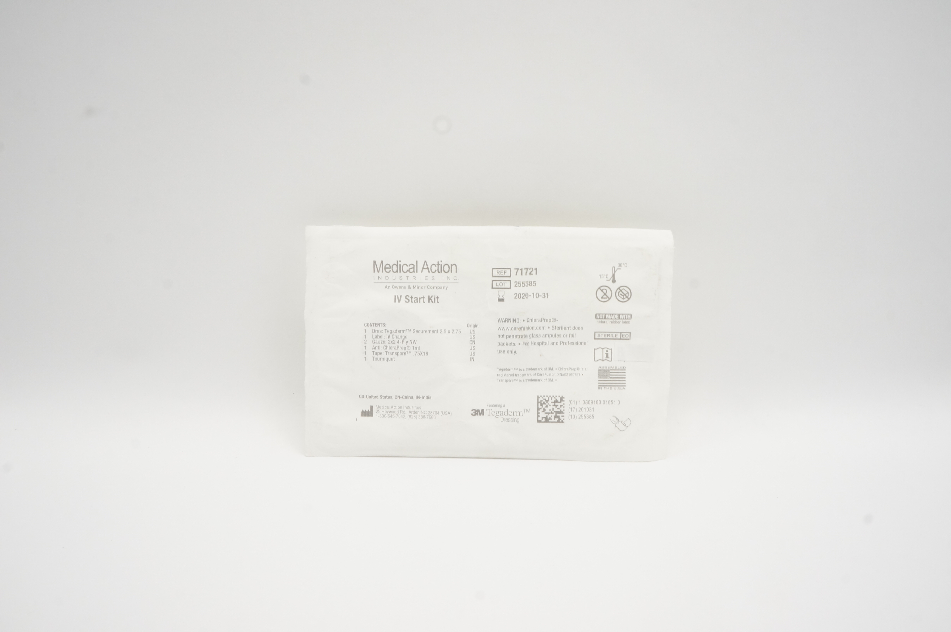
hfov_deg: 67.4
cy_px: 316
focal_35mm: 27
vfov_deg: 47.8
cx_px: 476
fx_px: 712
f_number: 14
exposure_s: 1/25
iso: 800
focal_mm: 18
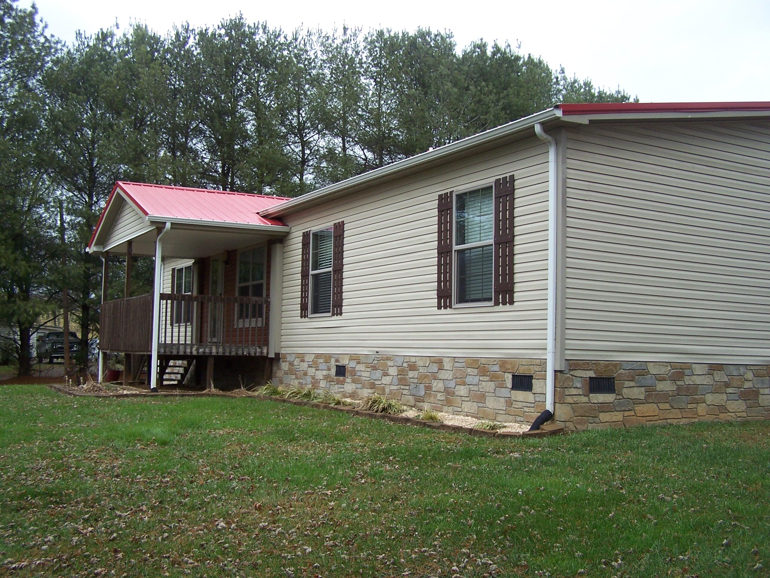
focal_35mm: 38
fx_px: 845
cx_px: 385
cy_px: 289
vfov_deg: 37.7
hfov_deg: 49.0
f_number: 2.8
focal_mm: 6.3
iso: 80
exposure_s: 1/350
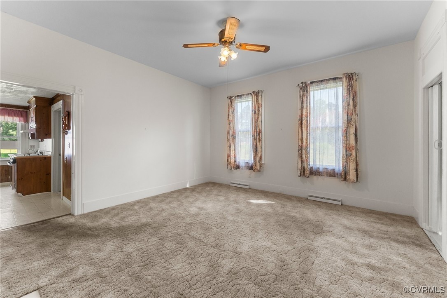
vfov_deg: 81.2
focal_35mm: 14
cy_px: 149
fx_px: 174
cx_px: 224
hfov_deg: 104.3
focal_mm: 14
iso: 1250
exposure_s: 1/40
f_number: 7.1
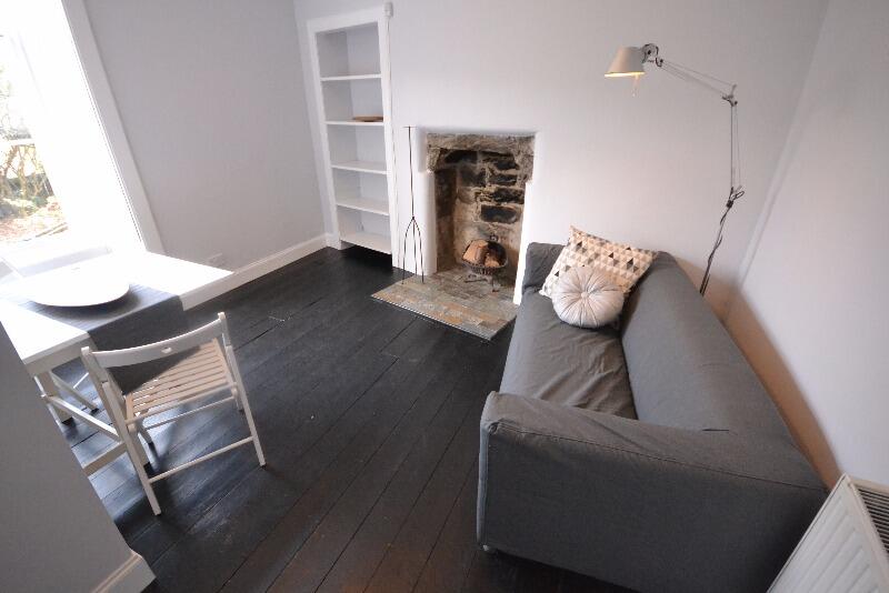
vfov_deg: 77.4
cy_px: 296
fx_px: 371
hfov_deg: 100.4
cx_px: 444
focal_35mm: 15
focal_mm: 10
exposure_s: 1/30
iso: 3200
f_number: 4
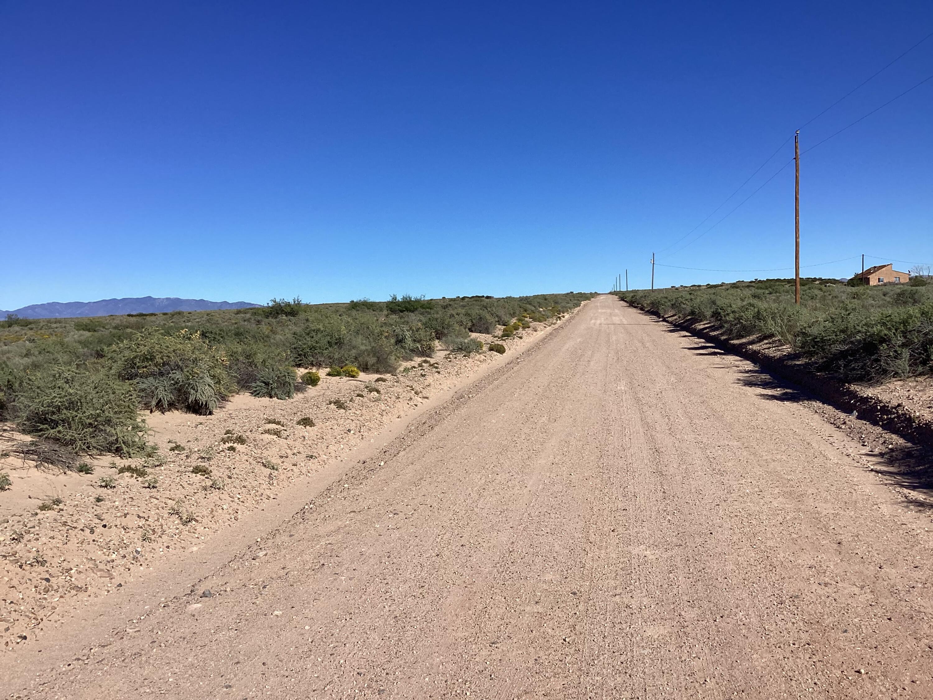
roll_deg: +2.9
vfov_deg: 45.4
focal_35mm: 31
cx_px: 466
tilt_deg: -2.1
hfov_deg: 58.4
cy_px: 350
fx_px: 836
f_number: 2.4
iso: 25
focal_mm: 3.3
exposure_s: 1/2398
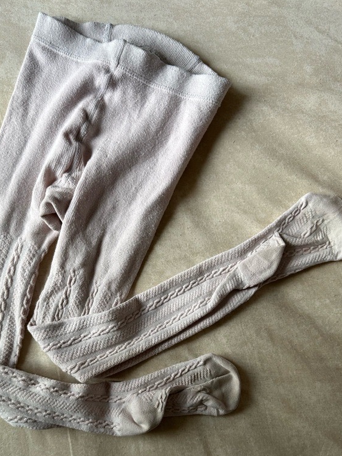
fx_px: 421
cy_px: 291
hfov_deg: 44.1
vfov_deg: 56.0
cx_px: 156
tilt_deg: -86.8
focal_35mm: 32
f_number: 1.78
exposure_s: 1/100
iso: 160
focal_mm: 6.86
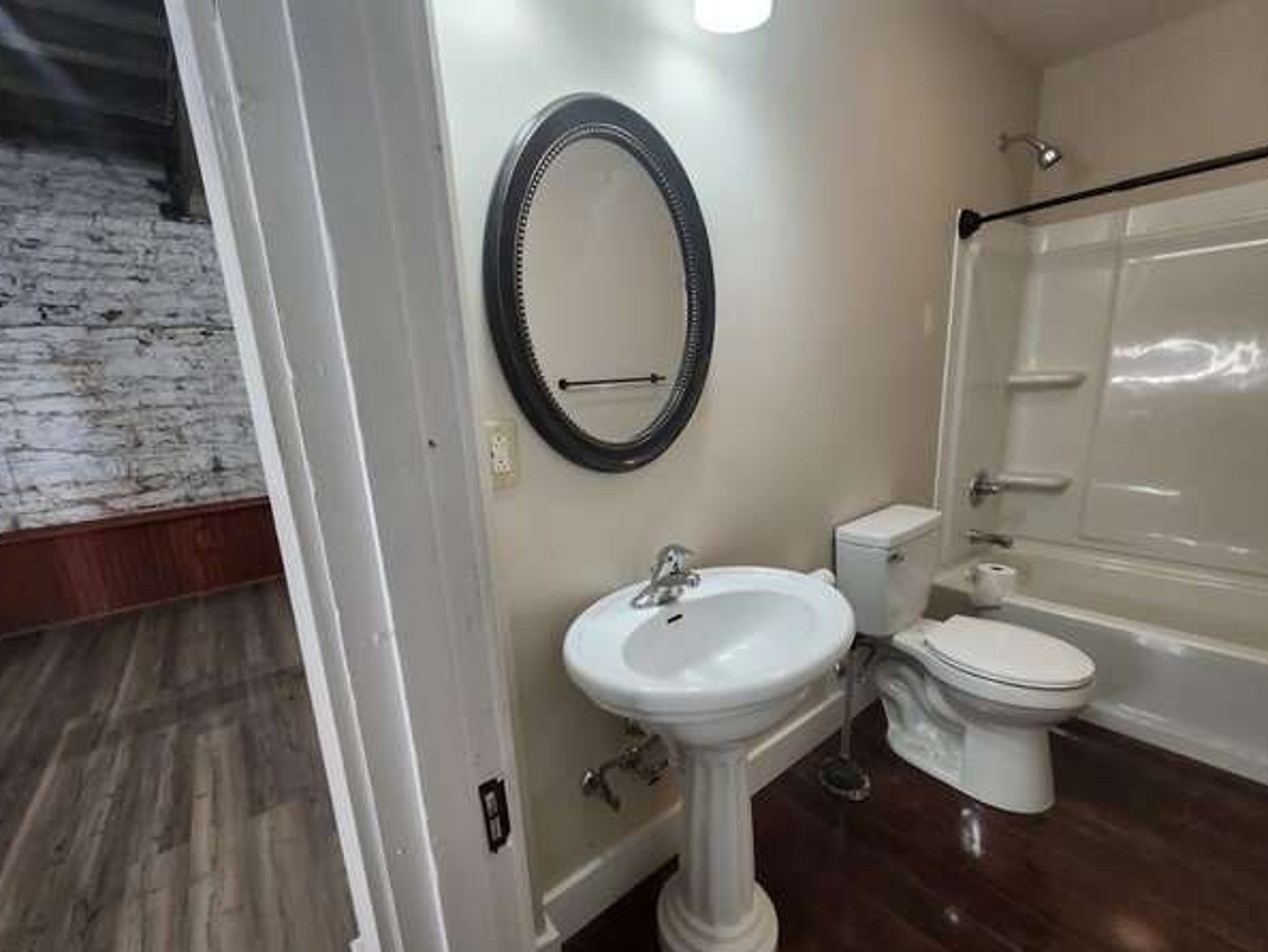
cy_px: 495
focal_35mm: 14
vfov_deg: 85.7
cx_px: 617
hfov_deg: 102.0
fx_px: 513
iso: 400
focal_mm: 1.74
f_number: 2.2
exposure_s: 1/60
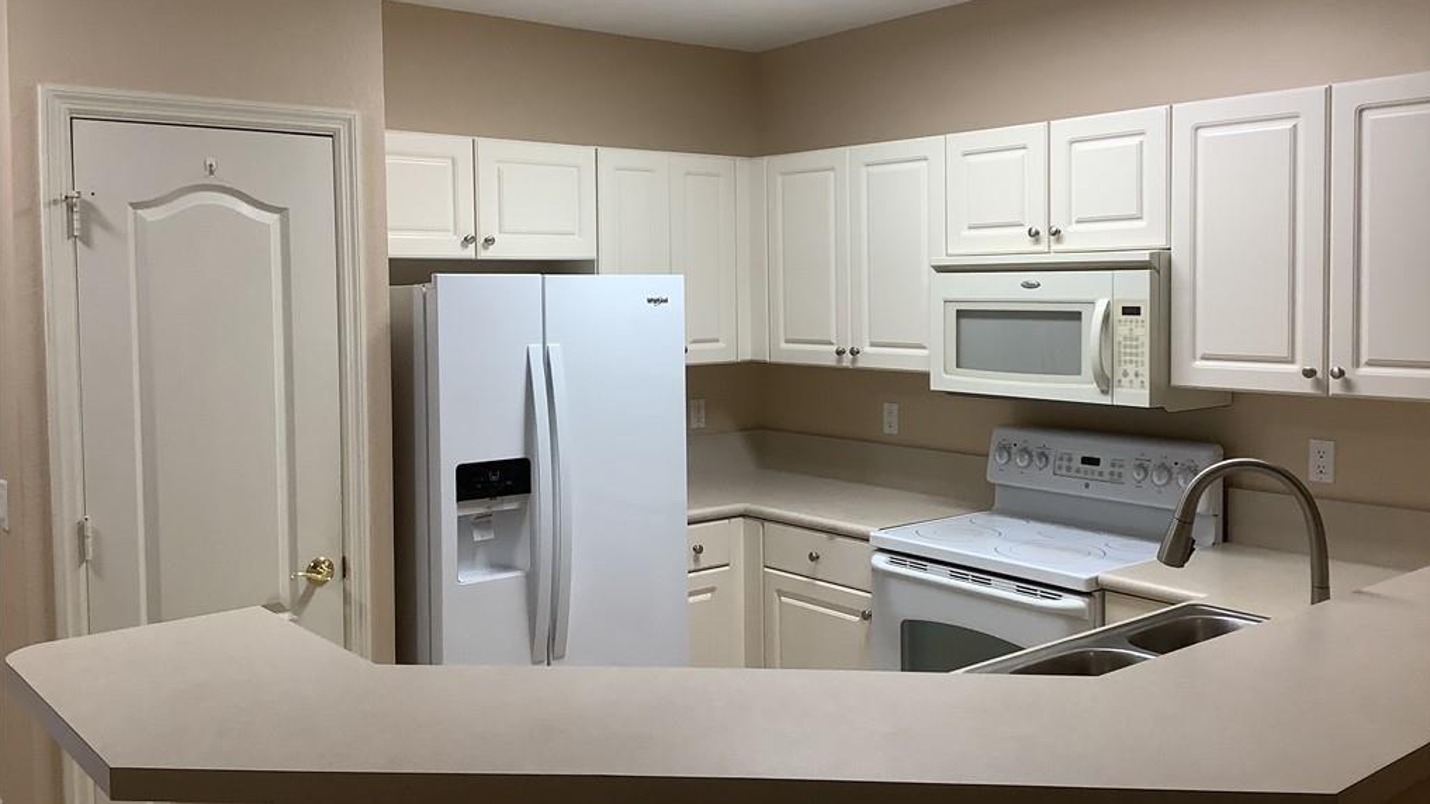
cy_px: 346
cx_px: 717
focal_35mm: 34
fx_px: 1289
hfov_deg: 58.0
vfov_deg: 34.6
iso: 80
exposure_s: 1/60
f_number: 2.4
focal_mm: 3.3
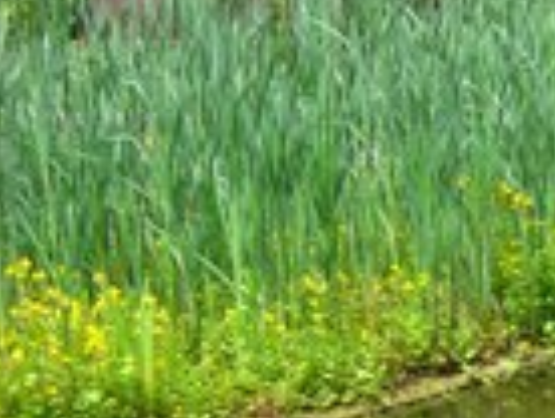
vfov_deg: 12.0
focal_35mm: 121
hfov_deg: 15.1
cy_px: 518
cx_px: 812
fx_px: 1943
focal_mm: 7.9
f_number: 2.8
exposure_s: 1/320
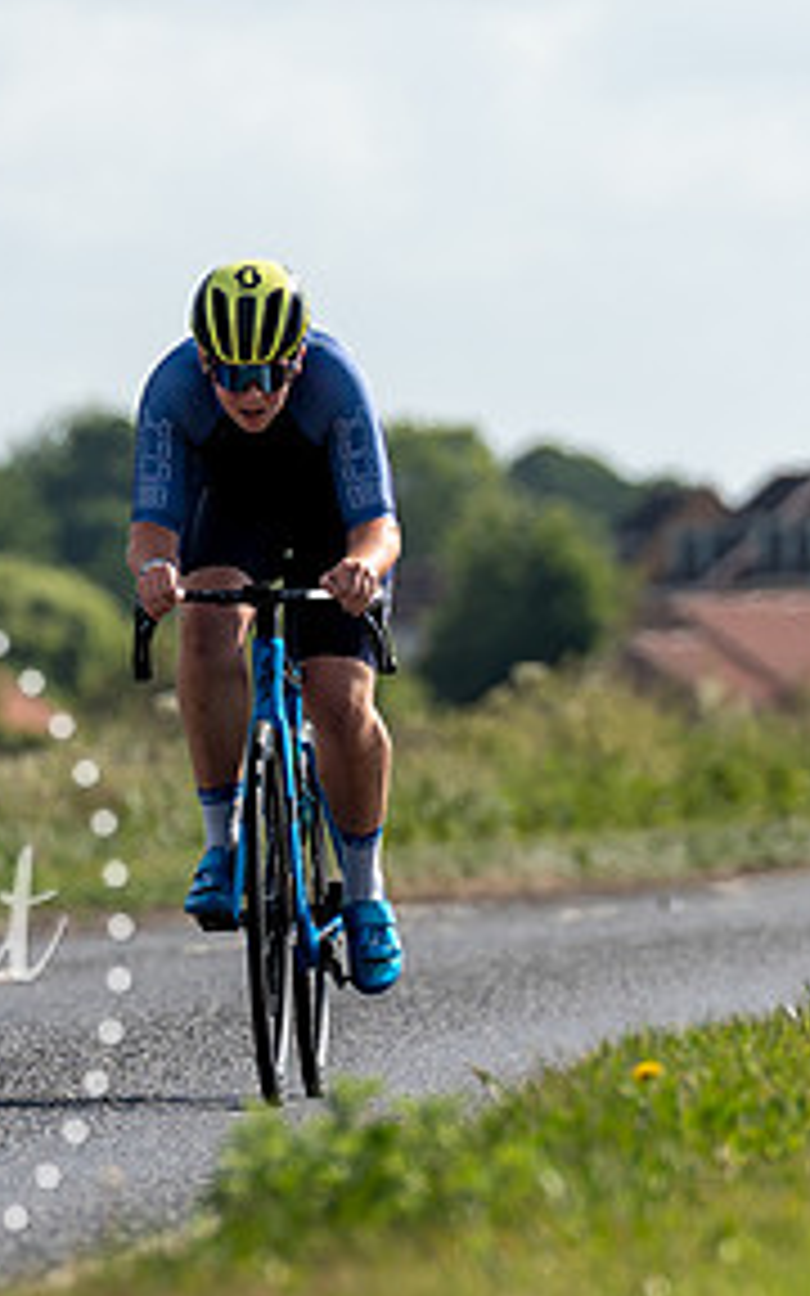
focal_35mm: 657
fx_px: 23205
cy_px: 840
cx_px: 306
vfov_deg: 3.2
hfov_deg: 2.0
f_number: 4
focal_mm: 200
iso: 100
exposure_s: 1/1000
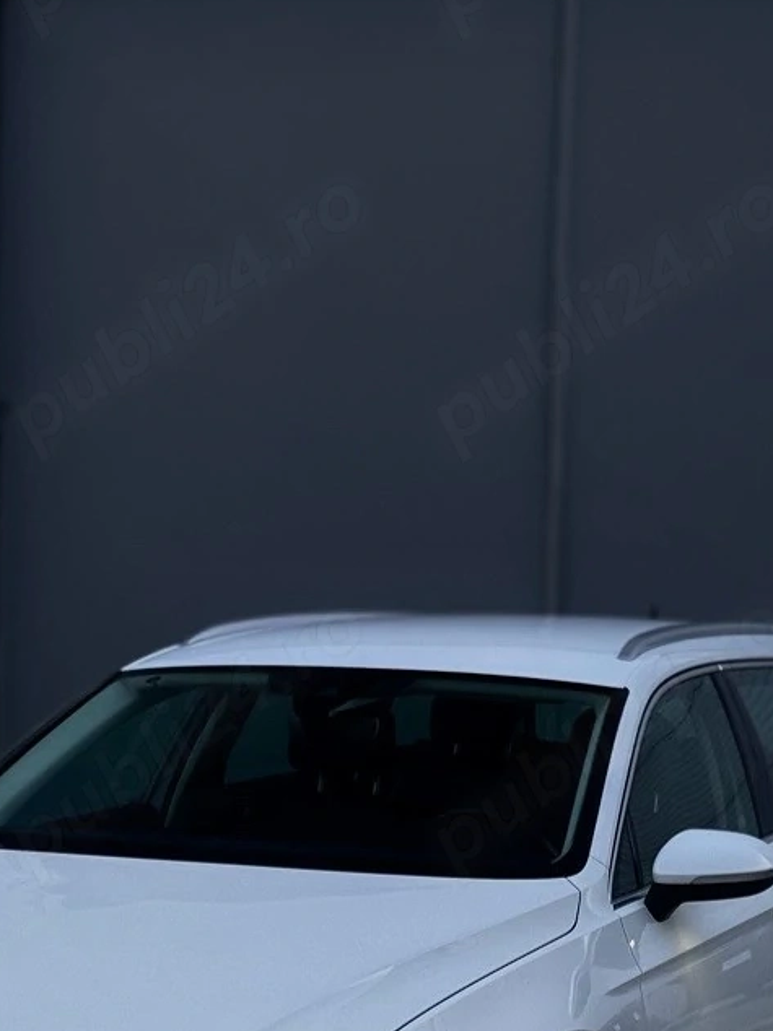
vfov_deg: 19.3
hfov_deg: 14.6
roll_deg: -0.9
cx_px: 295
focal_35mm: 101
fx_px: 3009
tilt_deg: -2.1
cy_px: 800
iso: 100
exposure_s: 1/93
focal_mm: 6.76
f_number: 1.78
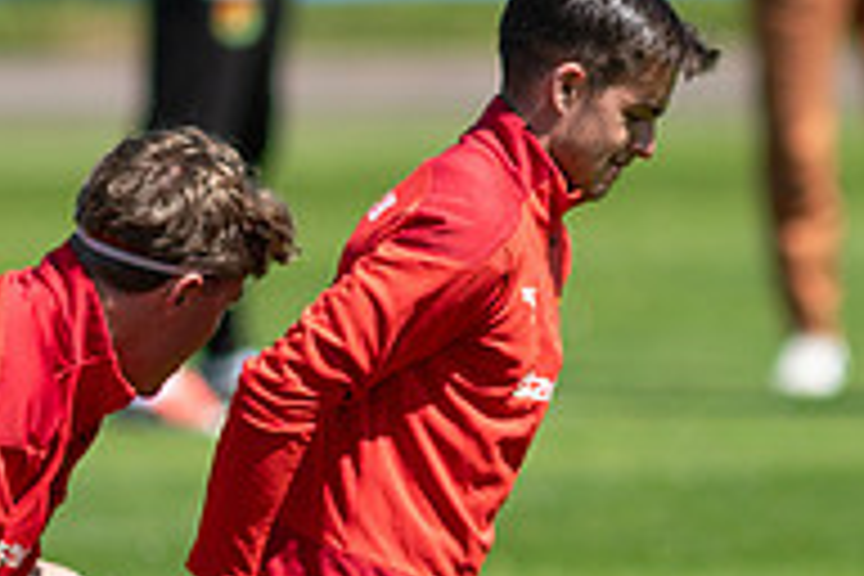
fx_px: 32661
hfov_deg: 1.5
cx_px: 392
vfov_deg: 1.0
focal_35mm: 1361
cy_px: 317
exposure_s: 1/2000
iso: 110
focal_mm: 300
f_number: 3.2
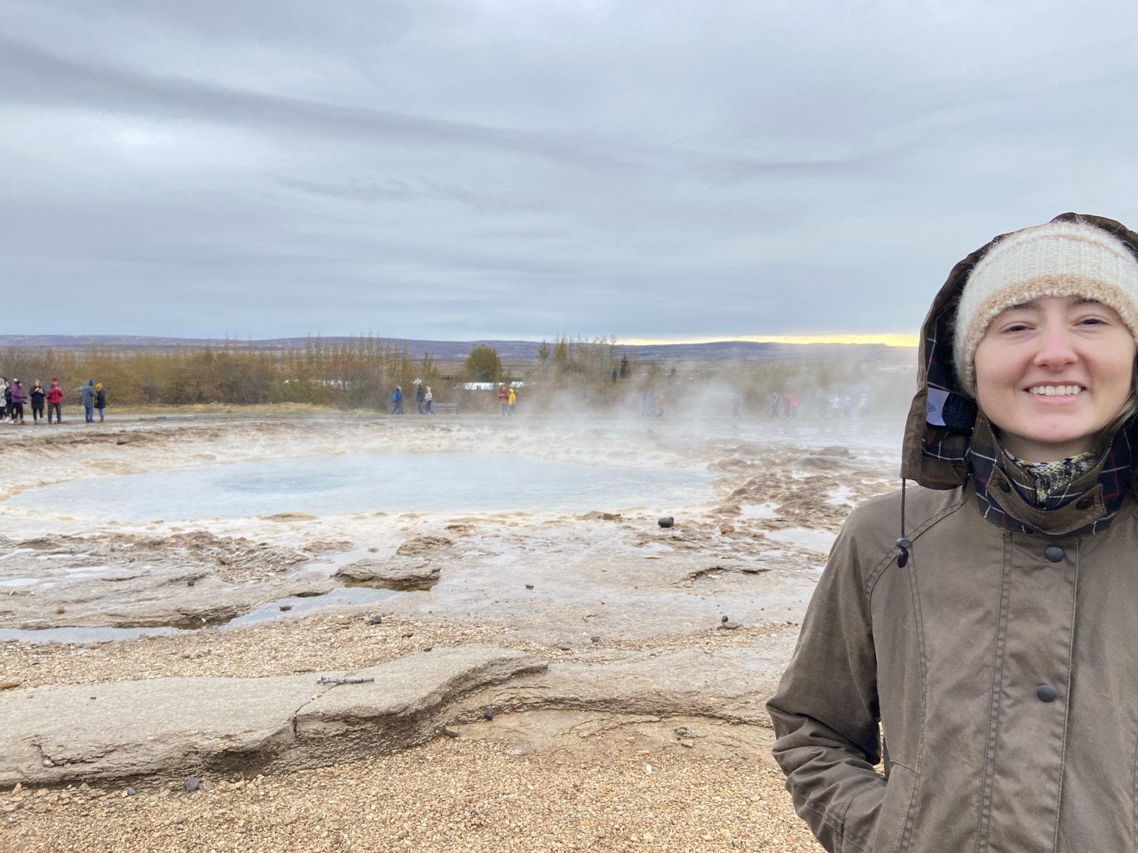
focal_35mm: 26
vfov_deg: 53.1
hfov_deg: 67.3
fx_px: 855
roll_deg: +0.3
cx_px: 569
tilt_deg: -5.2
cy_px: 426
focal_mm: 4.25
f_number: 1.8
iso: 32
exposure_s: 1/389
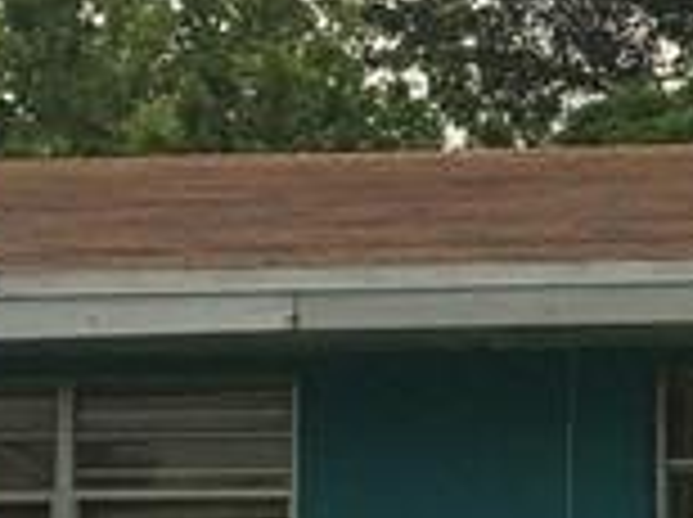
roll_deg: +1.7
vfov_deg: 7.7
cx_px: 940
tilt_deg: +2.3
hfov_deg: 10.0
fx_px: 3858
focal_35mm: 193
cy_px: 459
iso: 32
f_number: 2.2
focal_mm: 4.15
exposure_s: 1/1368
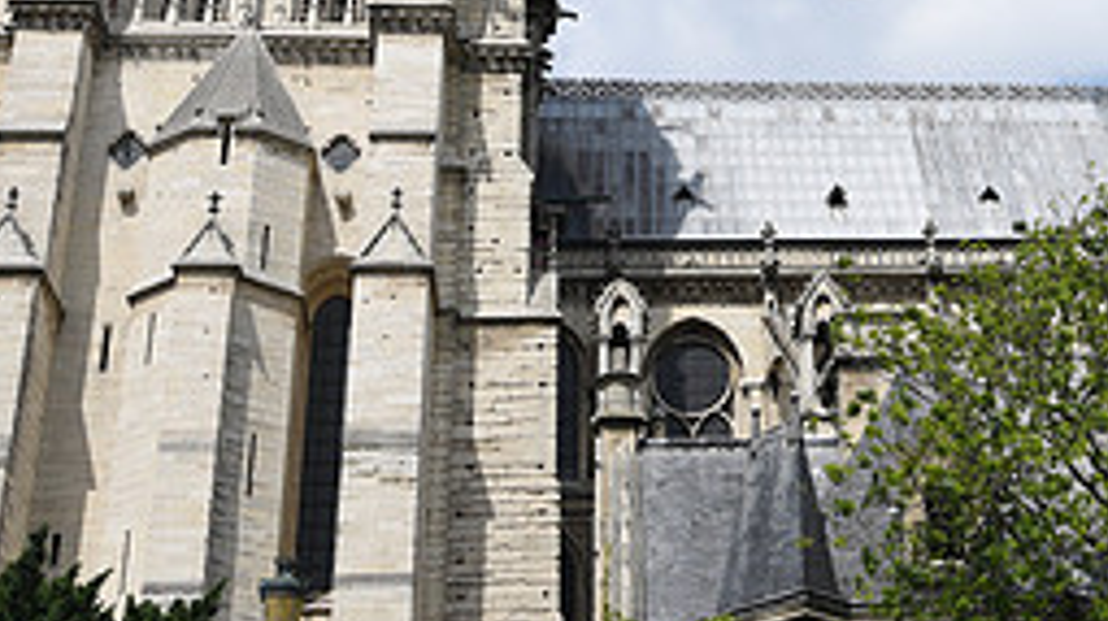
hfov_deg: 25.4
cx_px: 995
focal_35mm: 81
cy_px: -111
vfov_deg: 14.4
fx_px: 2378
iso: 64
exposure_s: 1/200
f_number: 9
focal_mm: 34
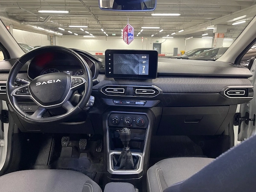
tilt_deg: -13.9
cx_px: 128
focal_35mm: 25
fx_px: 185
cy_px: 96
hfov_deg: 69.4
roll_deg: -1.2
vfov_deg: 54.9
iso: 500
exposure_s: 1/33
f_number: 1.6
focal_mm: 5.1
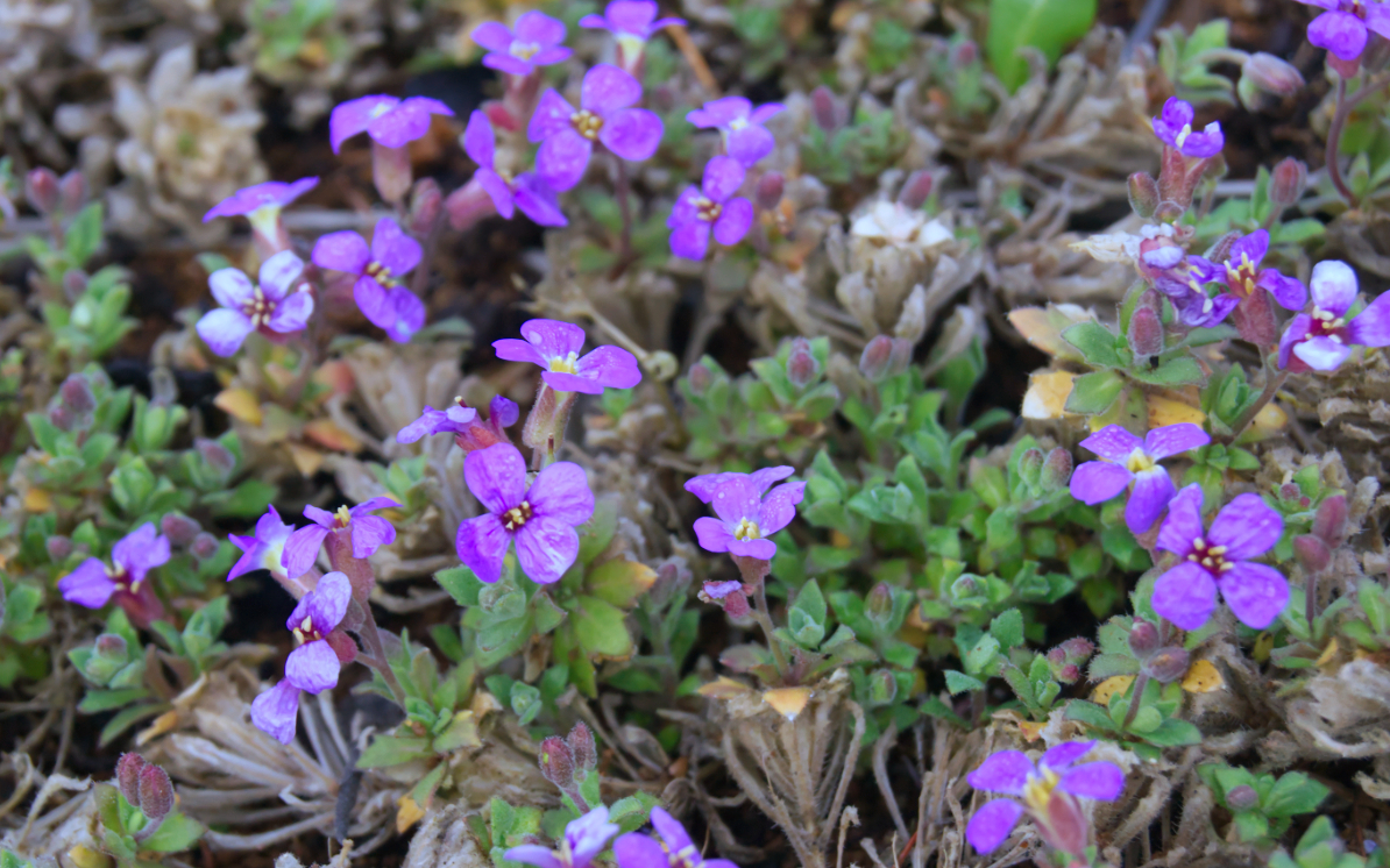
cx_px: 694
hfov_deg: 24.5
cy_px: 424
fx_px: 3201
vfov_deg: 15.4
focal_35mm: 85
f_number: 8
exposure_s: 1/100
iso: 1600
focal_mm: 55
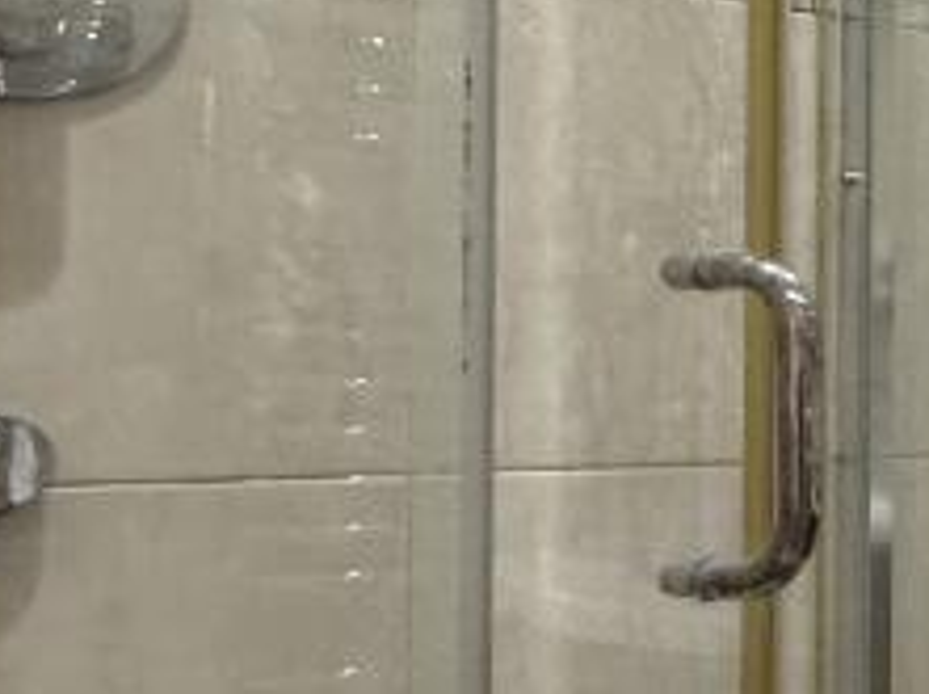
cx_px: 1892
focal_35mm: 65
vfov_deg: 22.5
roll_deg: +0.2
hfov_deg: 18.4
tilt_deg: +1.2
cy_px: 374
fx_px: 1742
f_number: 2.2
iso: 200
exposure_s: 1/100
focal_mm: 2.22
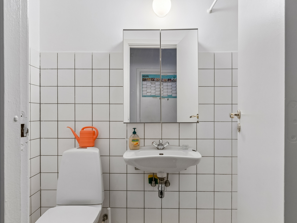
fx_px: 172
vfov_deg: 66.0
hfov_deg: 81.7
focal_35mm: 20
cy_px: 112
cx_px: 147
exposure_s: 1/8
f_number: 10
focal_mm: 12
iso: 200
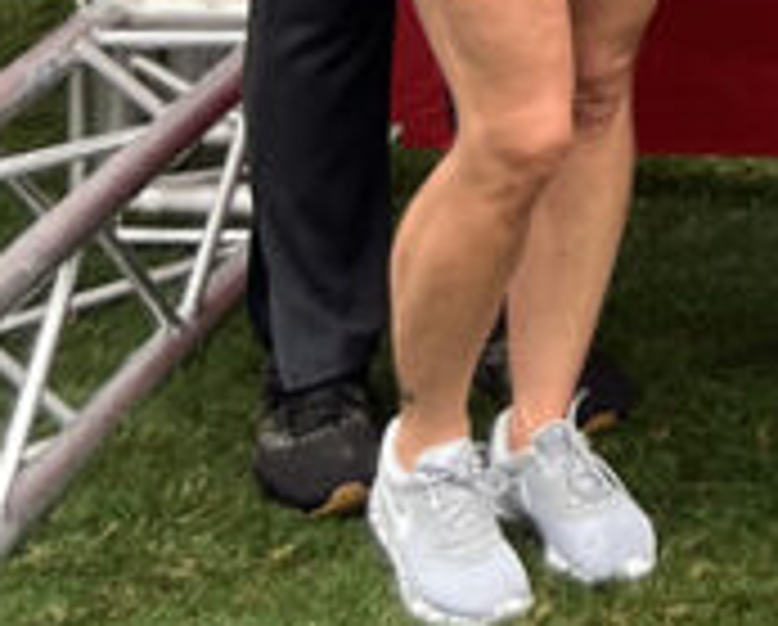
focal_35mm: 150
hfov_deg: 11.8
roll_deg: +0.5
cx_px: 1430
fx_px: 3460
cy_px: -968
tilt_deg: +1.1
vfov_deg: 9.1
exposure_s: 1/148
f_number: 1.5
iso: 32
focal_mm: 5.7
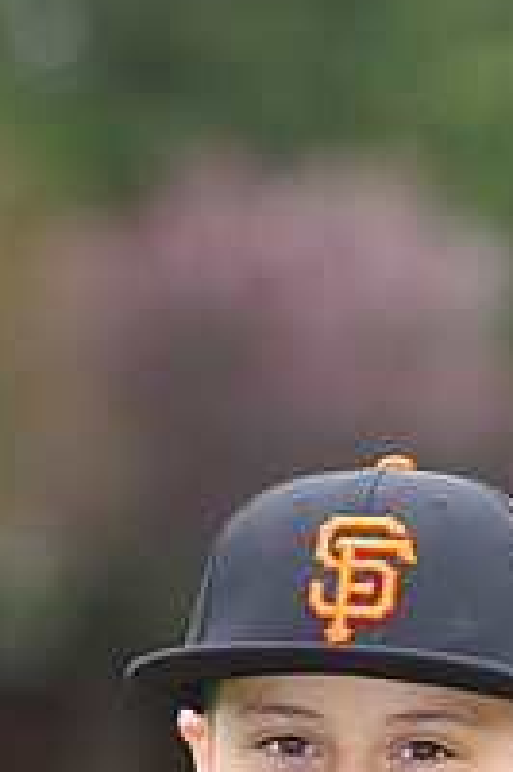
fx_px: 9635
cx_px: 297
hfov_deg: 3.0
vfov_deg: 4.6
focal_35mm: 450
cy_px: 934
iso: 400
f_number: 5
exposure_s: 1/250
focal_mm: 155
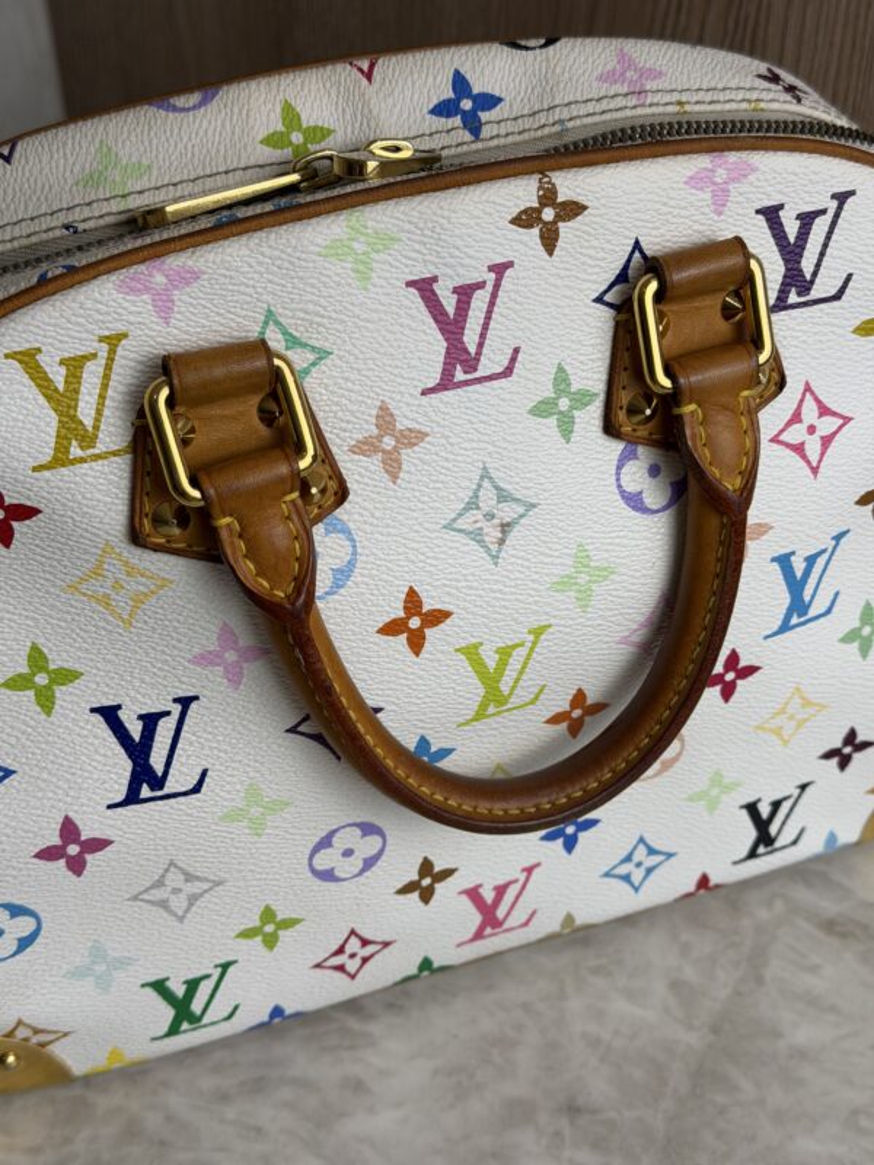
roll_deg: +0.0
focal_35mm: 48
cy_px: 582
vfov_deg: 39.7
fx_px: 1616
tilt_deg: -41.5
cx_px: 437
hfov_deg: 30.3
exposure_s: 1/377
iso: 64
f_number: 1.78
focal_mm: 6.76
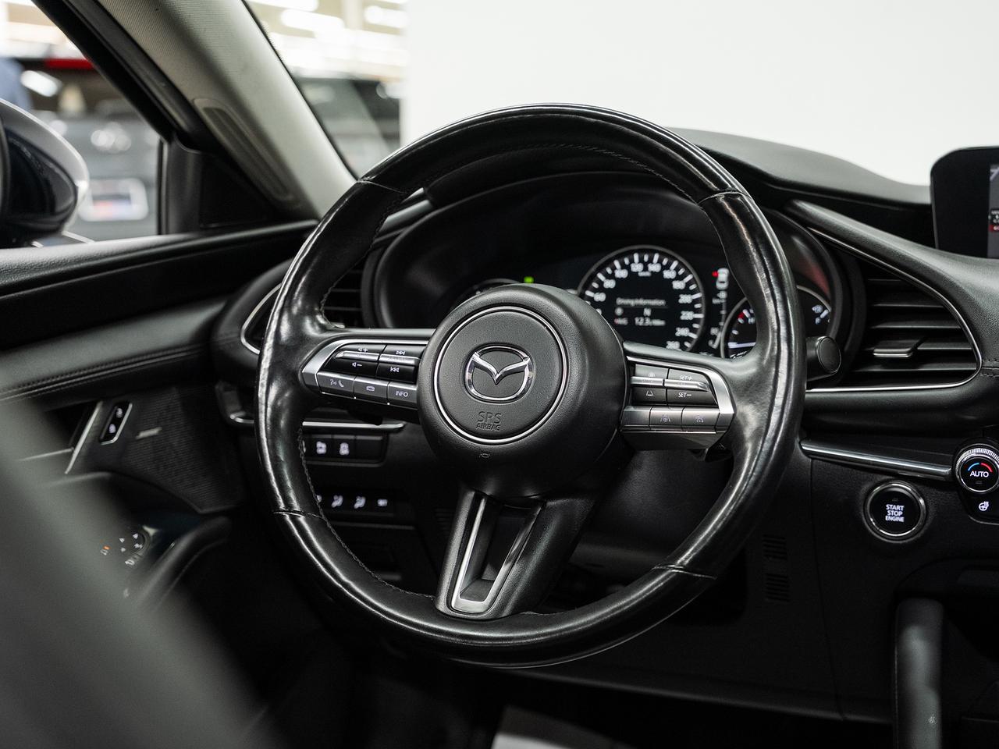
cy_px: 374
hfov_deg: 40.6
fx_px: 1349
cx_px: 500
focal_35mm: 47
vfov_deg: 31.1
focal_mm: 43.2
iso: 1000
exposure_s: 1/40
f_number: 4
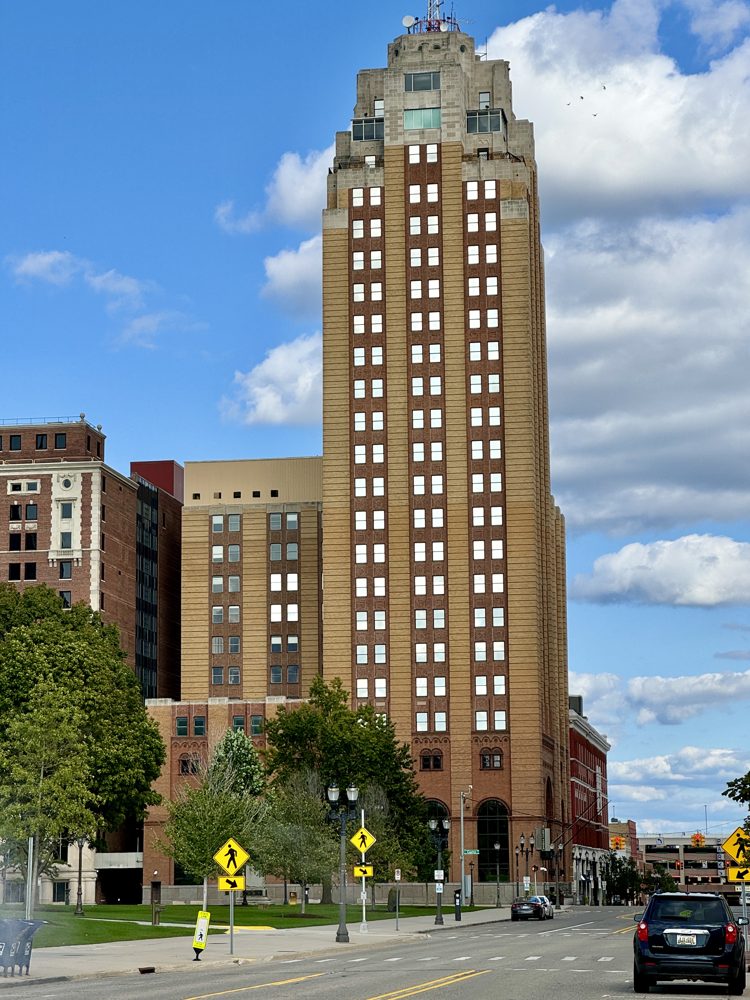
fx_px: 2225
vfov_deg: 25.3
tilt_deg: +12.2
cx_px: 375
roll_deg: +0.5
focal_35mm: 77
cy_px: 500
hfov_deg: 19.1
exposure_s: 1/840
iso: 25
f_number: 2.8
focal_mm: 9
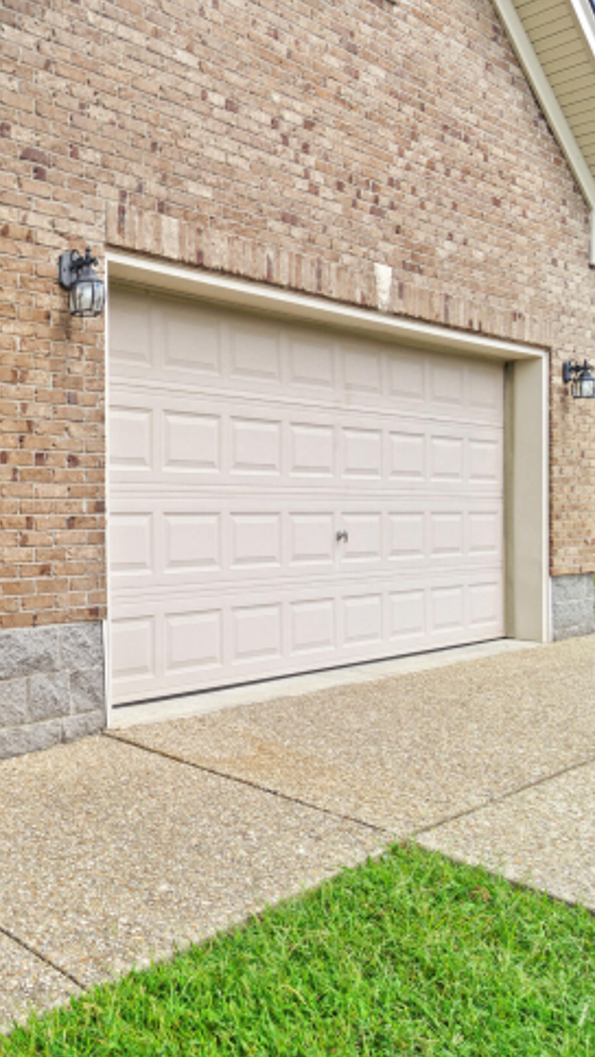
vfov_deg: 70.2
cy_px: 527
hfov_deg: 31.5
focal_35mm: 27
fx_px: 751
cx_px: -206
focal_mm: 11
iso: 400
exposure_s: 1/125
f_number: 8
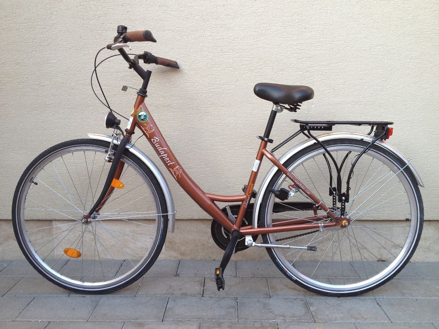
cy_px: 164
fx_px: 444
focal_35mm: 35
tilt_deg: -9.3
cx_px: 220
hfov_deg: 52.6
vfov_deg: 40.7
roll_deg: +0.1
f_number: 2.4
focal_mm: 4.28
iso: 50
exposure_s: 1/120
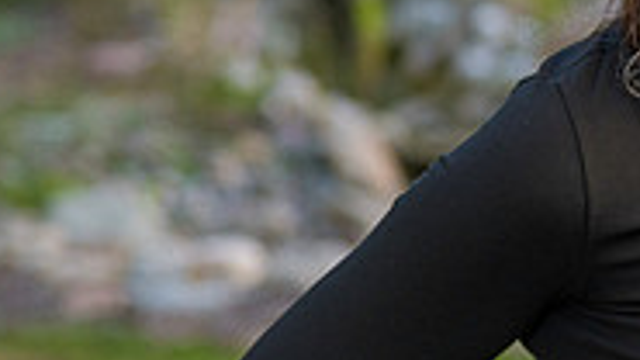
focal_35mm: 425
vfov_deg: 2.9
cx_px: 929
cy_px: 53
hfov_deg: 5.0
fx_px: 7211
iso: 250
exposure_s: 1/250
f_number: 4.5
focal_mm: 105
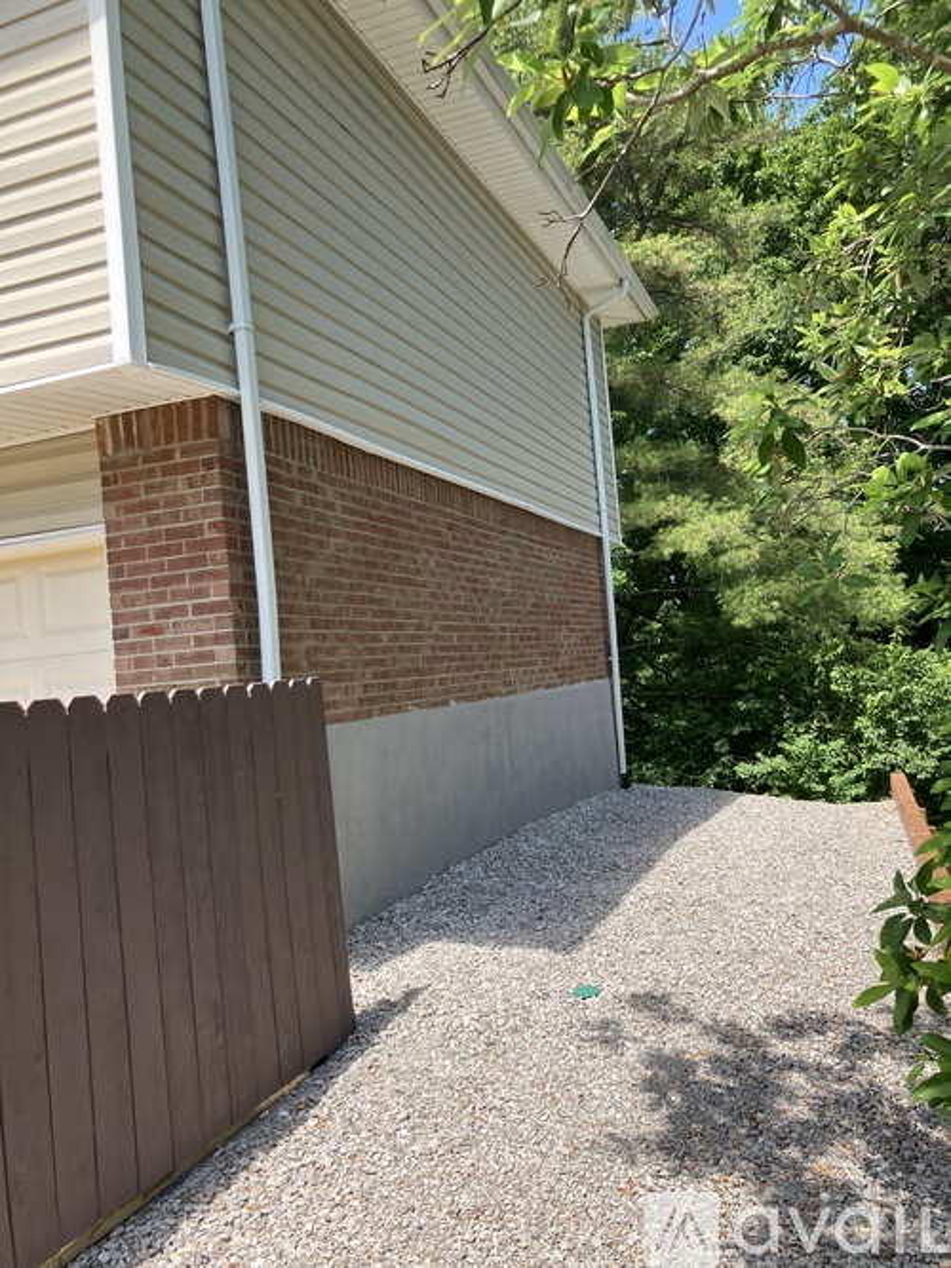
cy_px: 634
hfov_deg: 49.7
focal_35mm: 28
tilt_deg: +1.8
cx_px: 476
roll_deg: +5.0
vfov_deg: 63.5
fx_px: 1026
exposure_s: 1/694
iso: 32
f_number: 1.8
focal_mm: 3.99
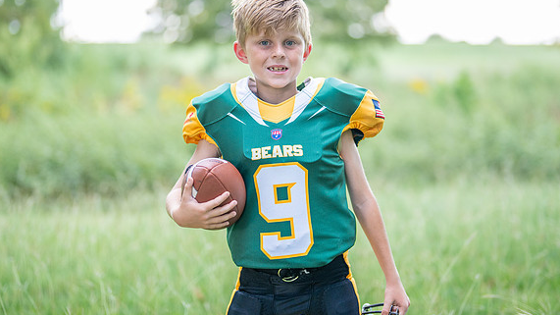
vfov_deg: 17.5
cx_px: 292
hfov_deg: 30.6
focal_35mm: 69
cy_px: 127
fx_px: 1024
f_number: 1.2
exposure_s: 1/1250
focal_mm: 50
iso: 320
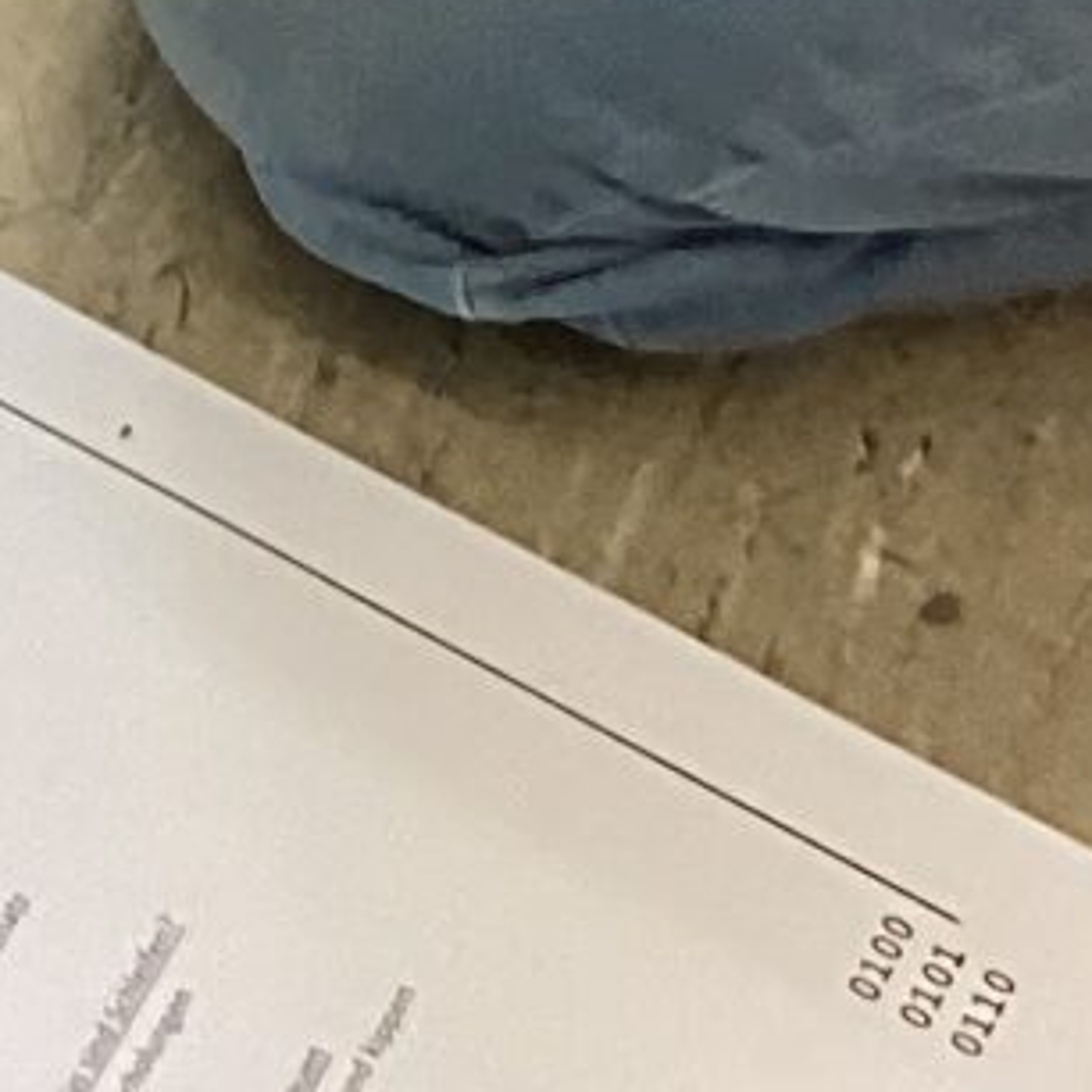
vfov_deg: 7.2
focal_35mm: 229
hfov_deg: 7.2
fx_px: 8173
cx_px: -1552
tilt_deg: -45.0
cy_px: -1592
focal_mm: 3.3
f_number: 2.4
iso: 100
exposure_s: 1/120
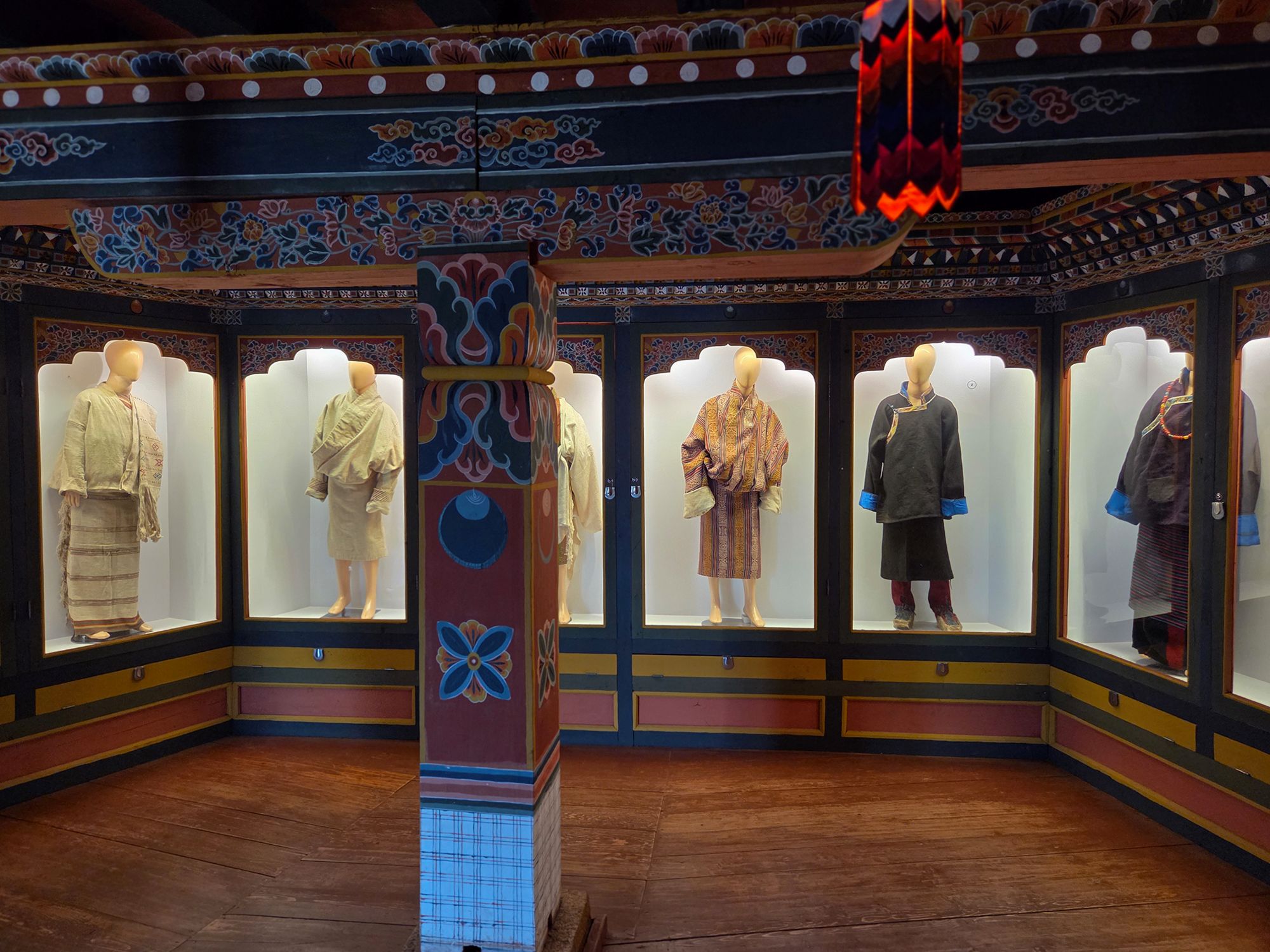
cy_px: 476
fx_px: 844
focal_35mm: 23
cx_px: 635
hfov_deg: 73.9
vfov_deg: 58.9
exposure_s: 1/120
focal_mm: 5.4
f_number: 1.8
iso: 500
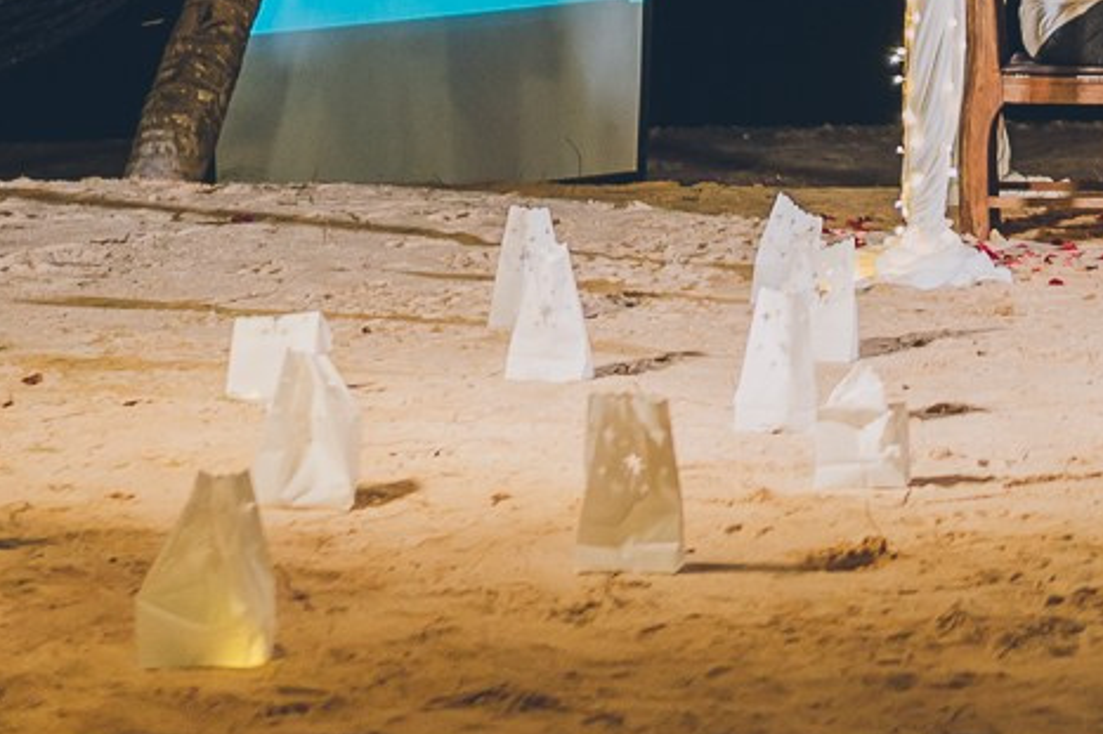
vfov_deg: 7.5
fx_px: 5268
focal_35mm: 172
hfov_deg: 11.5
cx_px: 1641
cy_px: -992
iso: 400
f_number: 1.4
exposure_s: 1/30
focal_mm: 35
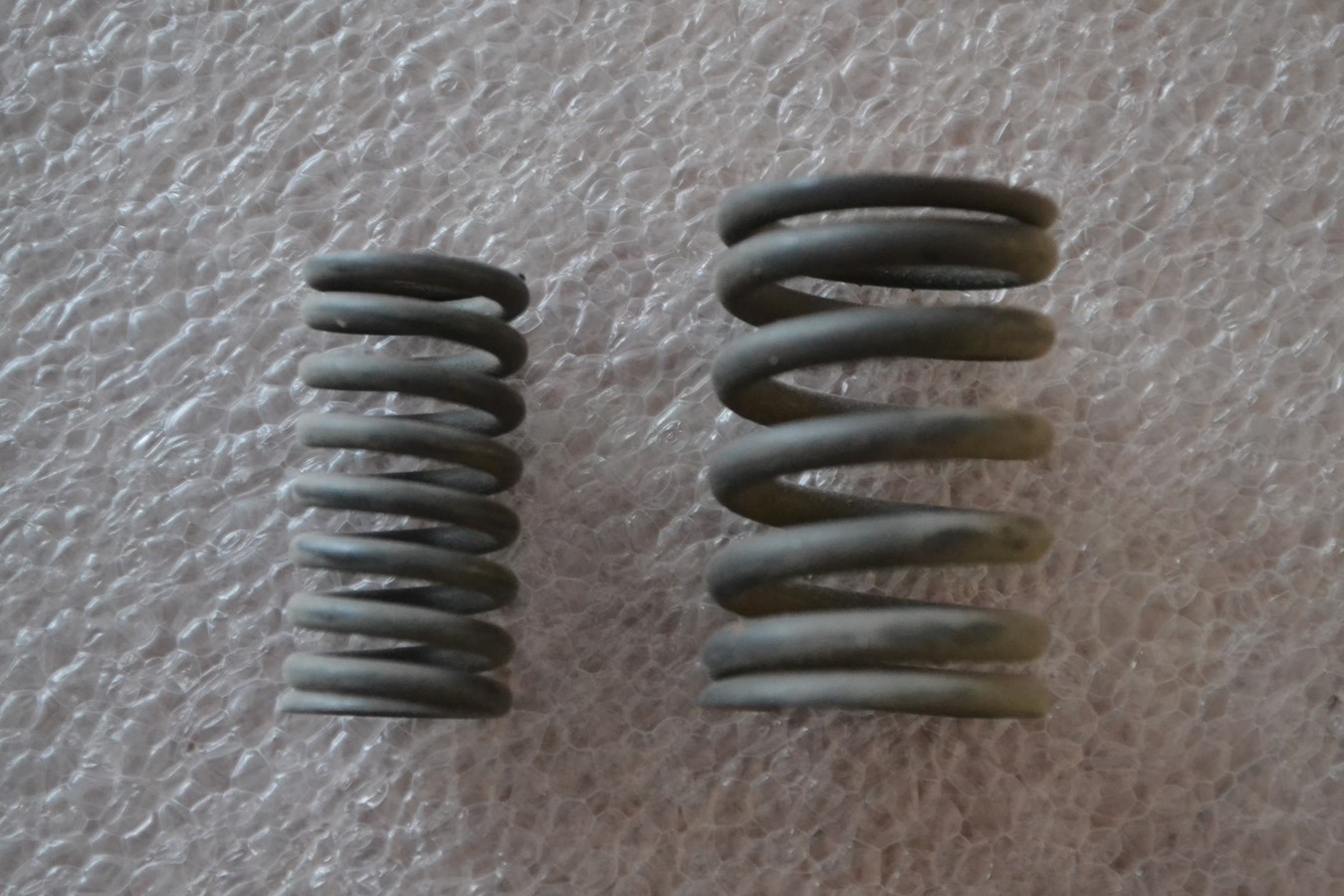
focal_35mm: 82
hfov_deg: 24.6
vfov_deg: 16.6
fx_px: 3080
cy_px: 448
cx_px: 672
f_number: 5.6
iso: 3200
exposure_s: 1/15
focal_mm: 55
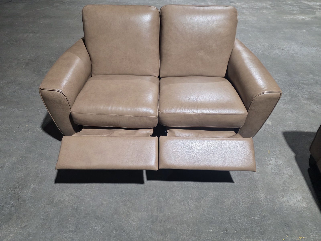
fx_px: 213
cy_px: 120
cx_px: 160
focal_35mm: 23
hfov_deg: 73.9
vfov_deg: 58.9
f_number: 1.7
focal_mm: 6.3
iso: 400
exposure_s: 1/120
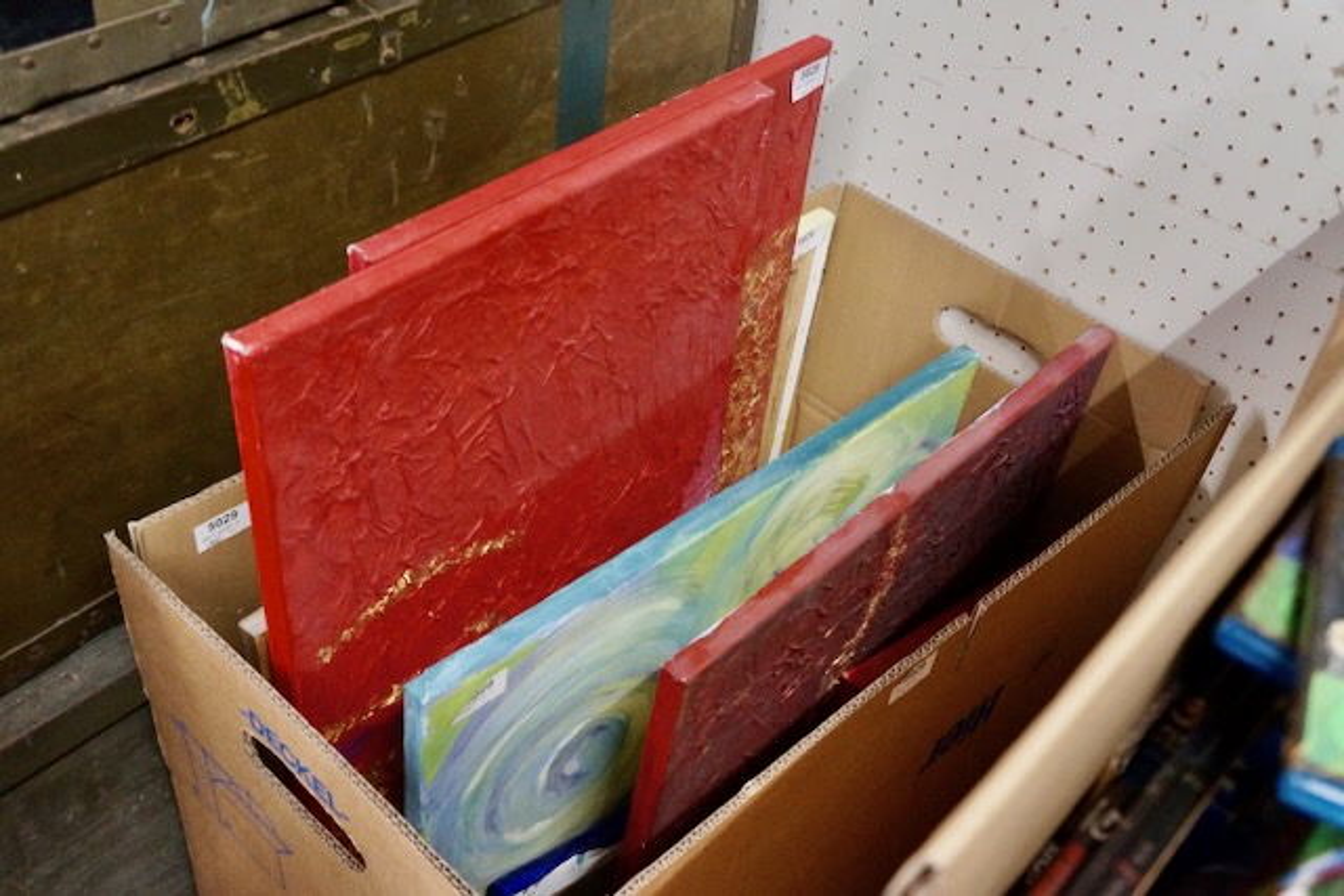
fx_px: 1288
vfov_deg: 38.4
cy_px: 448
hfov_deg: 55.1
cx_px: 672
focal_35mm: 34
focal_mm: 23
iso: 3200
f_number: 4
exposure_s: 1/100
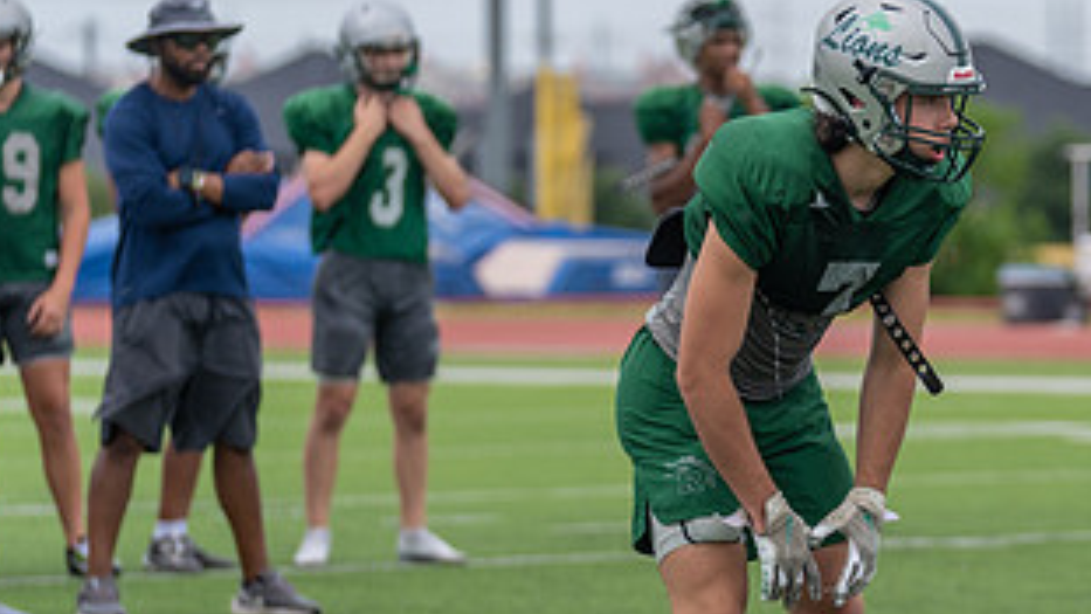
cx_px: 828
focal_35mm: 293
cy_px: 409
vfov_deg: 4.1
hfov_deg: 7.4
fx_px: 8477
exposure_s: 1/1250
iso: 160
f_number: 3.5
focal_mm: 150
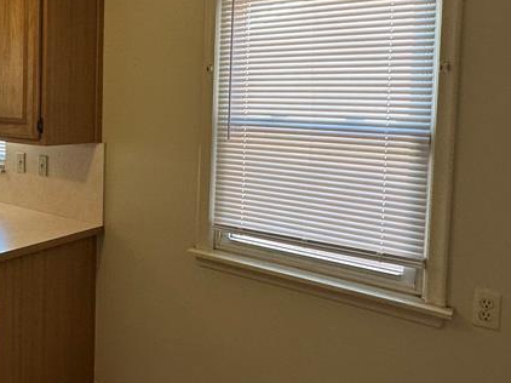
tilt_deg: -2.1
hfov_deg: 52.2
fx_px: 502
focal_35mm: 34
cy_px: 124
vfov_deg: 41.2
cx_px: 144
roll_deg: -1.3
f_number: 2.2
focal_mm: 2.22
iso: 125
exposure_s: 1/120
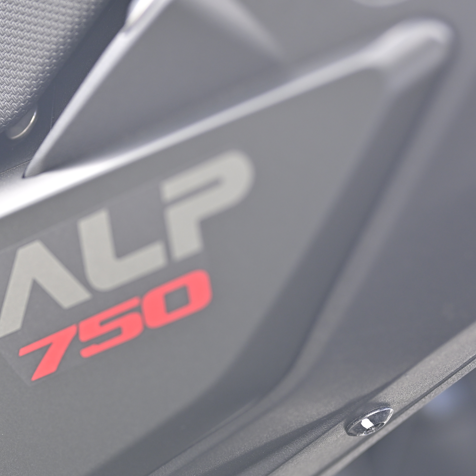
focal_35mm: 257
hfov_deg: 6.8
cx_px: 42
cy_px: 311
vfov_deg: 6.8
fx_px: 3998
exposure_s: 1/250
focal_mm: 135
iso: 320
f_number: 2.8
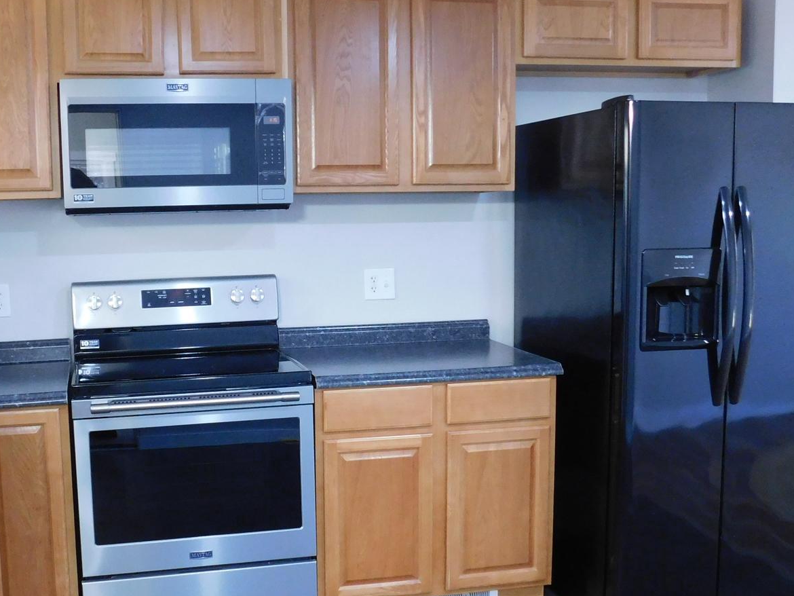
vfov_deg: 34.3
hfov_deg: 44.1
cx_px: 264
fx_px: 964
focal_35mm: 42
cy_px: 320
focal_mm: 4.1
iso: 400
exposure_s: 1/15
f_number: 3
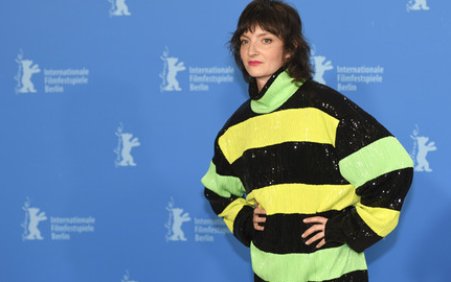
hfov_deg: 21.2
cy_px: 143
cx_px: 232
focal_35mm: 98
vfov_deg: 13.4
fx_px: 1205
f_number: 3.5
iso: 800
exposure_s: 1/320
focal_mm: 92
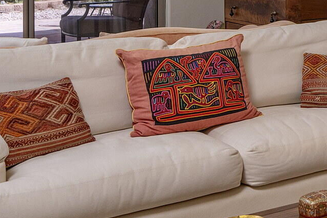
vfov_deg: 15.7
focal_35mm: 83
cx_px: 519
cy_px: -58
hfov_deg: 20.3
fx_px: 754
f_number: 8
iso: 200
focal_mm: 19
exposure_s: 1/160
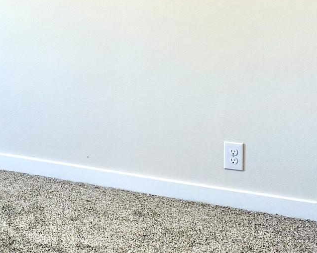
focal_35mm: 76
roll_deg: +0.4
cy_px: 6
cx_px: -50
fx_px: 713
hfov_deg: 23.2
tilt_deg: -3.2
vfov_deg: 19.6
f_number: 1.78
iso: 160
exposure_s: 1/222
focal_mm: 6.76
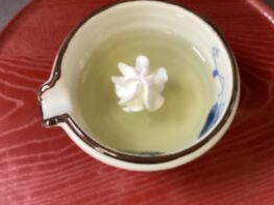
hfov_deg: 42.8
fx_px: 348
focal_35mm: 44
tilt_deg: -69.1
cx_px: 162
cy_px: 111
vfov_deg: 32.9
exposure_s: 1/40
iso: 250
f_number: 2.4
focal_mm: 3.3
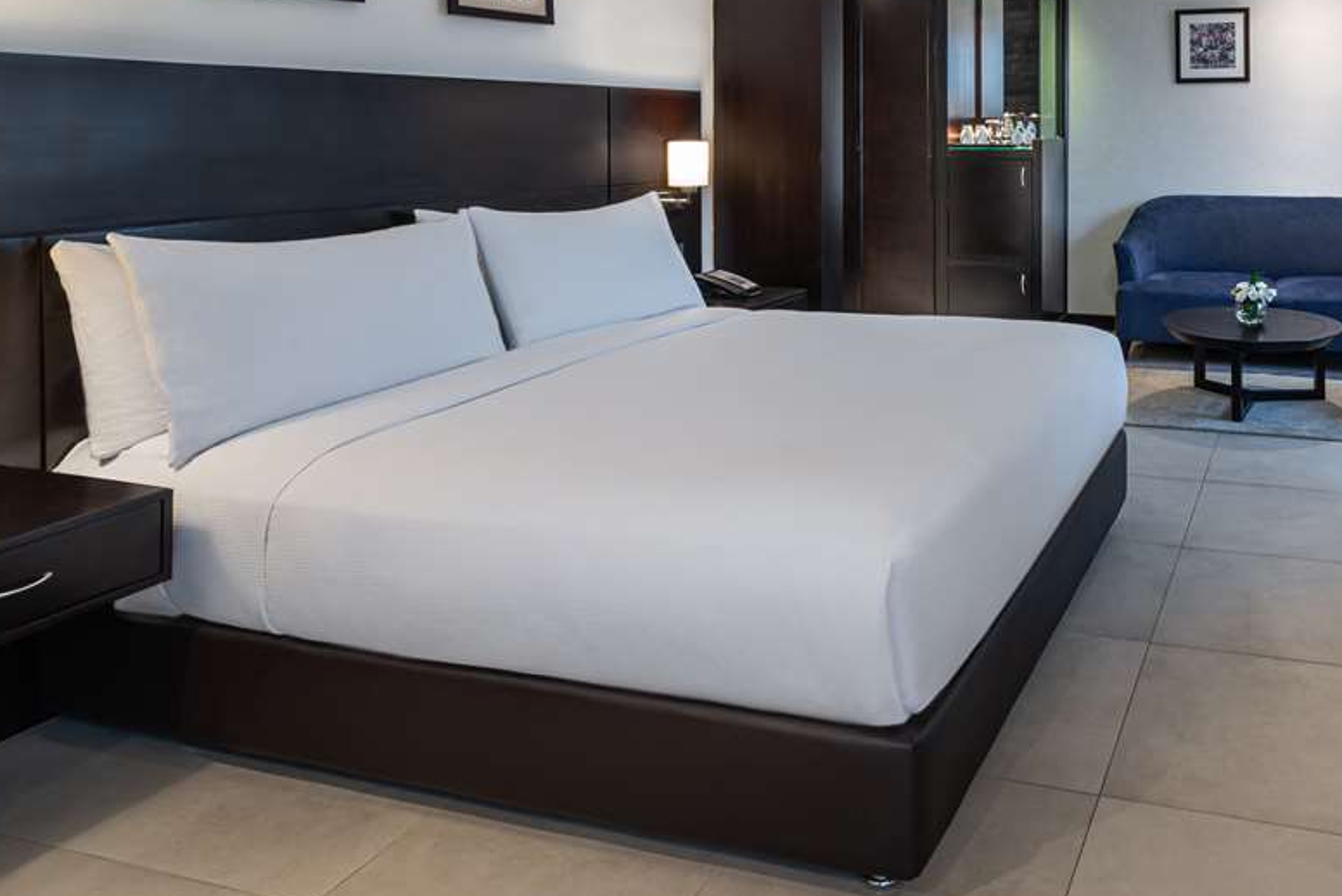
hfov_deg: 59.2
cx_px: 1053
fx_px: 1081
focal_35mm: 29
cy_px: 124
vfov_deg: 42.1
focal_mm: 15
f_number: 10
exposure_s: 3
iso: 100
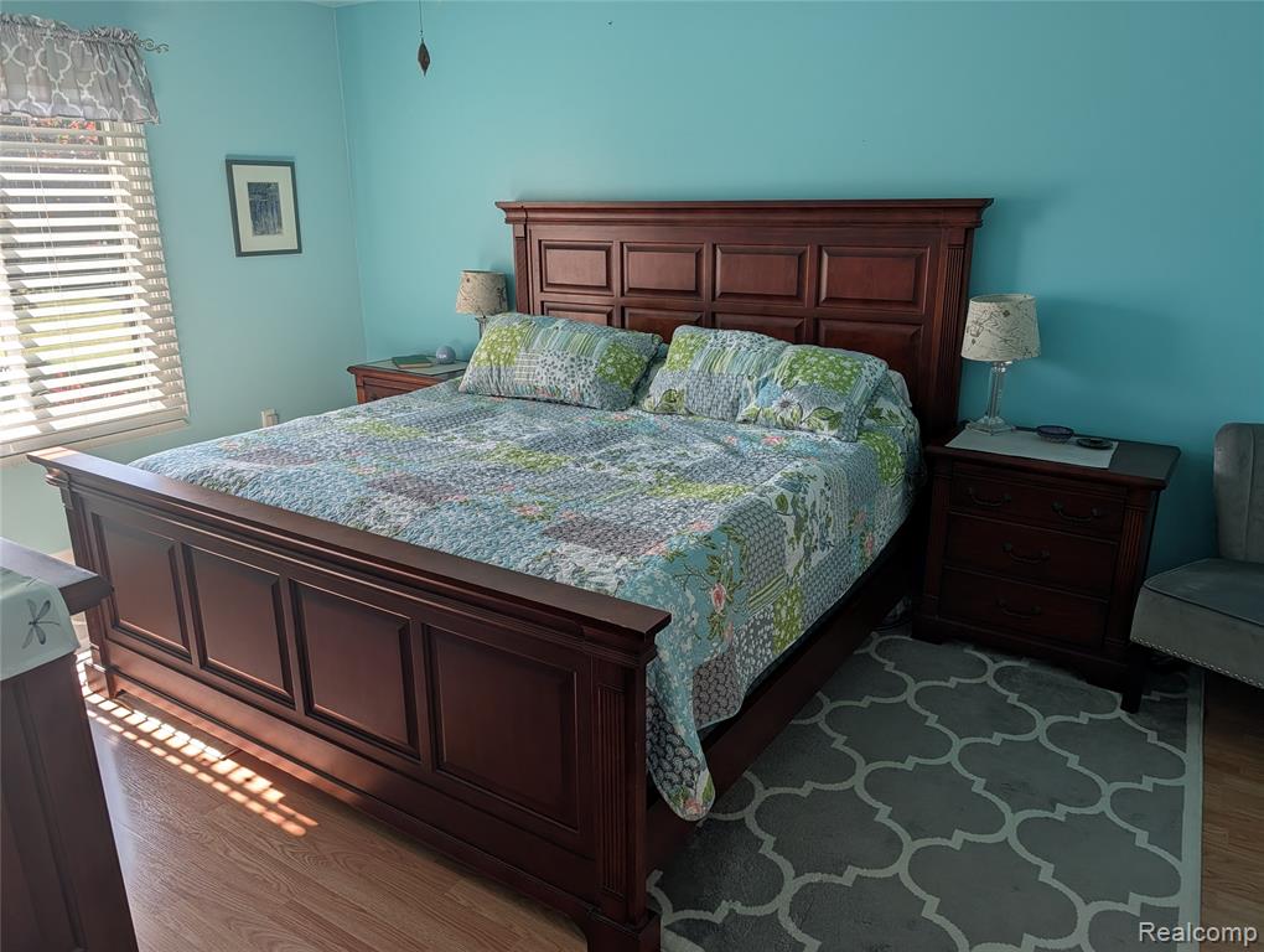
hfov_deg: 71.5
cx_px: 632
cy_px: 476
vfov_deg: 56.9
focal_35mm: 24
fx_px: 878
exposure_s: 1/153
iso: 28
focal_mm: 6.9
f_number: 1.68
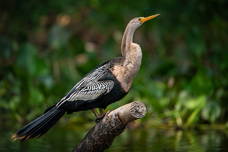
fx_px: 2908
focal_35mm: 459
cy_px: 73
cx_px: 118
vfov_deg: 3.0
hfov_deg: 4.5
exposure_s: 1/2000
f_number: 4.5
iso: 500
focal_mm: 400
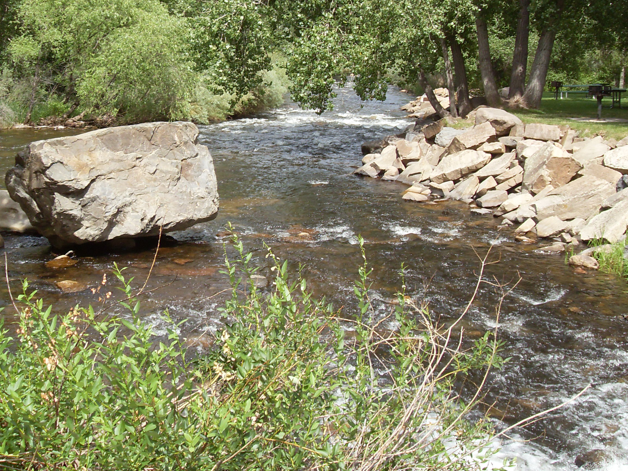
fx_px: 907
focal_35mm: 50
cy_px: 143
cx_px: 337
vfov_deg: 28.8
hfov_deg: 38.2
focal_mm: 6.3
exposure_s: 1/125
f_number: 7
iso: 80
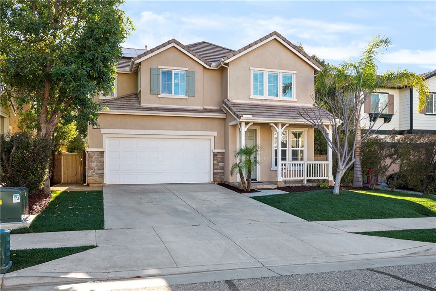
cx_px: 218
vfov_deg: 46.4
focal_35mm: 28
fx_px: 339
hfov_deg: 65.5
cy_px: 146
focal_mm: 28
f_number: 8
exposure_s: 1/15
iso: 100
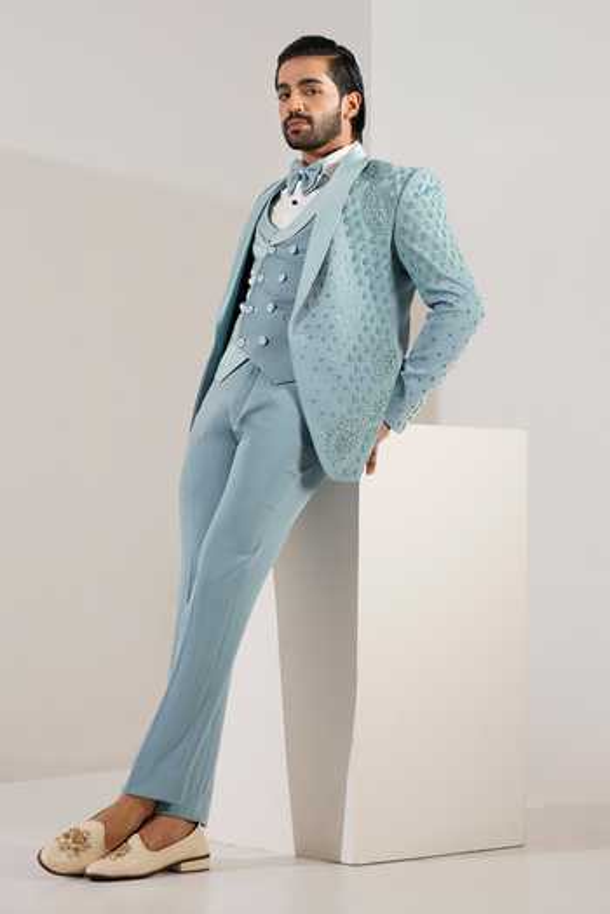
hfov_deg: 19.5
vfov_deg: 28.8
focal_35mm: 70
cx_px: 305
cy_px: 457
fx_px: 1779
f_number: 4.5
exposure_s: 1/125
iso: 250
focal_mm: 70
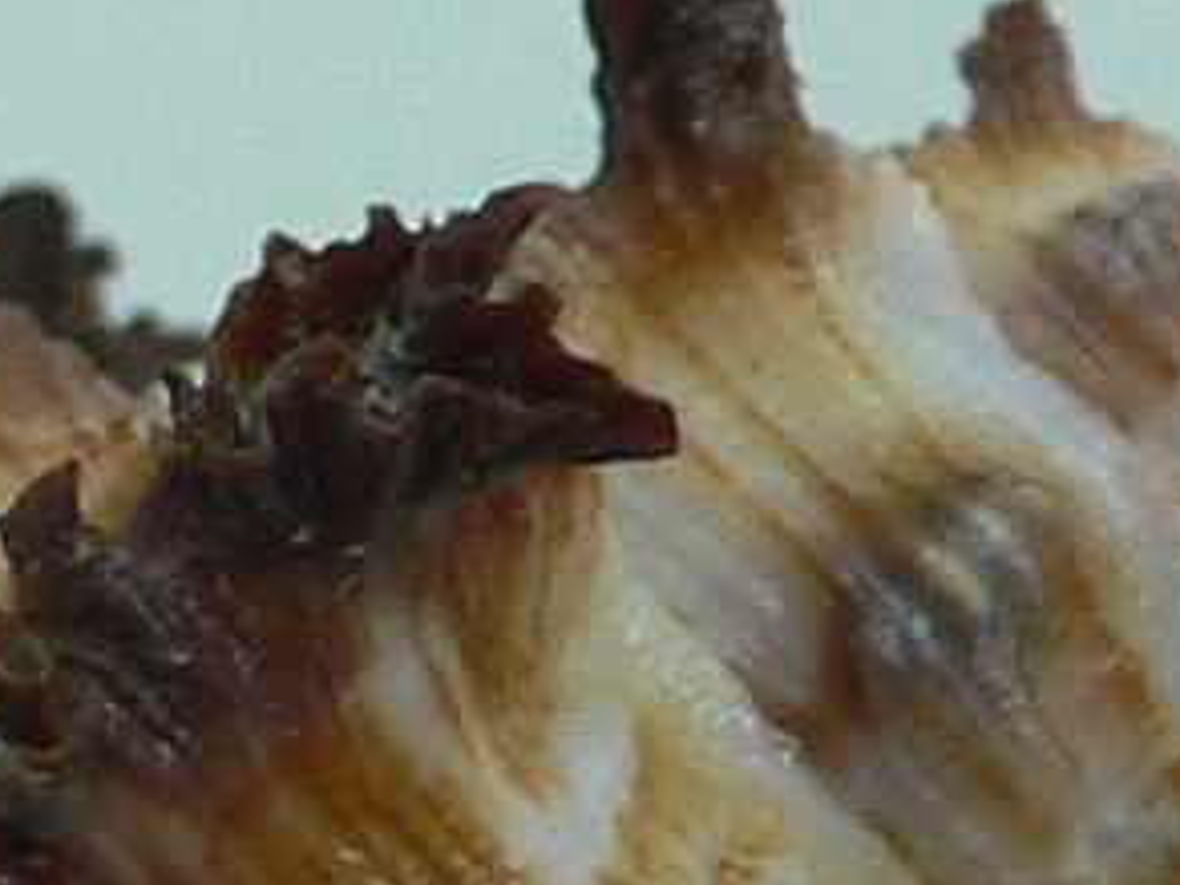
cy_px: 1754
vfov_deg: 6.0
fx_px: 8249
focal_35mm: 242
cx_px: -638
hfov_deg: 8.0
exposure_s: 1/60
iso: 150
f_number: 2.8
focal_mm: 4.6
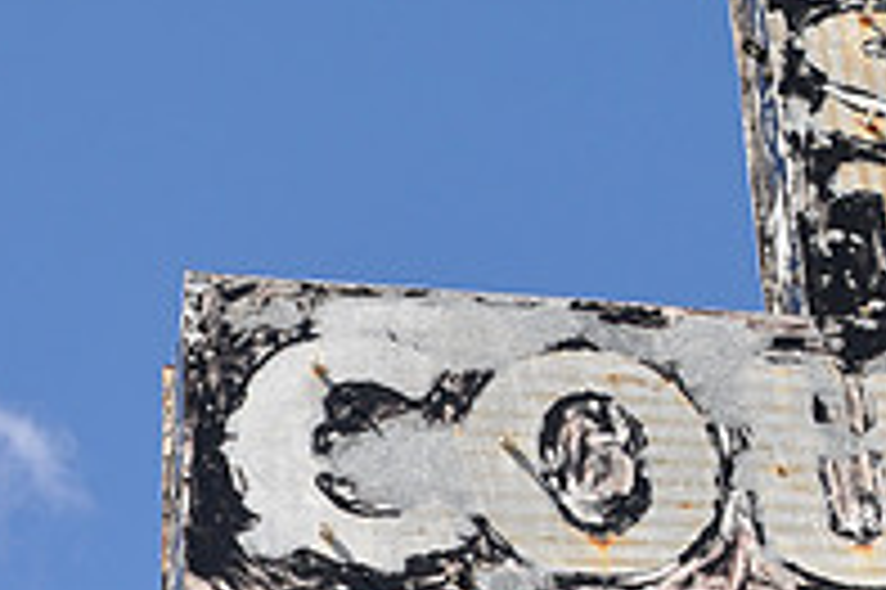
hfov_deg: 13.1
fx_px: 3798
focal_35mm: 154
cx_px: 917
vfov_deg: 8.9
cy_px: 223
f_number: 11
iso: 200
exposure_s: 1/125
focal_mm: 35
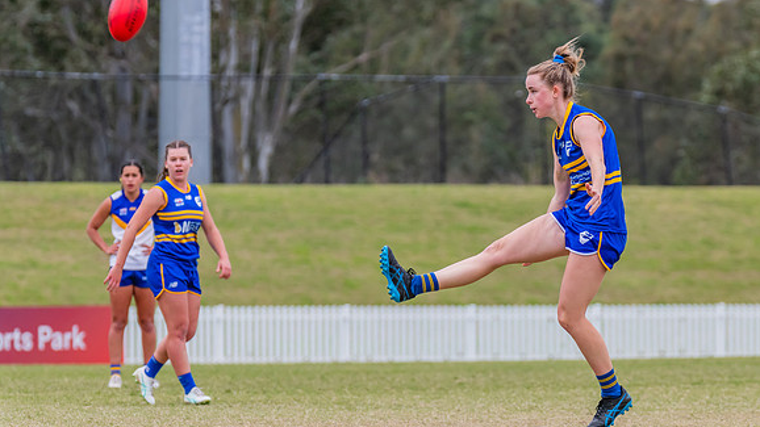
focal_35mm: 377
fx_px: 7597
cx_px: 464
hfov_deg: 5.7
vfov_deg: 3.2
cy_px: 277
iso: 800
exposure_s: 1/1250
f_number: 7.1
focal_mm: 290
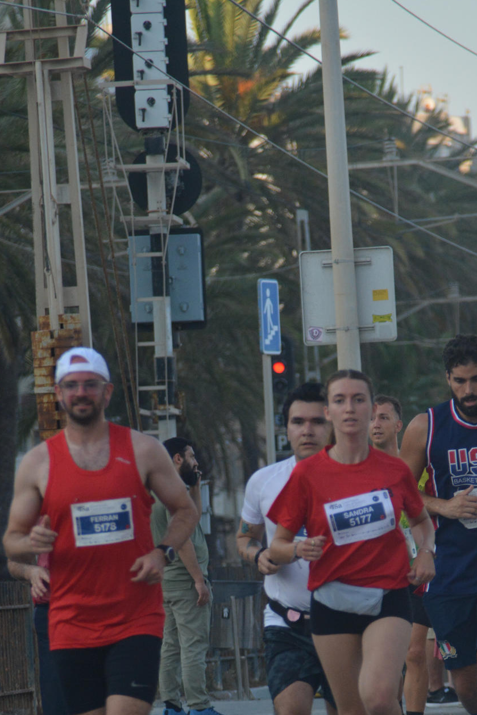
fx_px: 9701
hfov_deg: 2.8
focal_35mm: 488
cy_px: 555
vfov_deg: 4.2
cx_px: 254
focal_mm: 200
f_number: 6.3
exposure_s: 1/1000
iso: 800
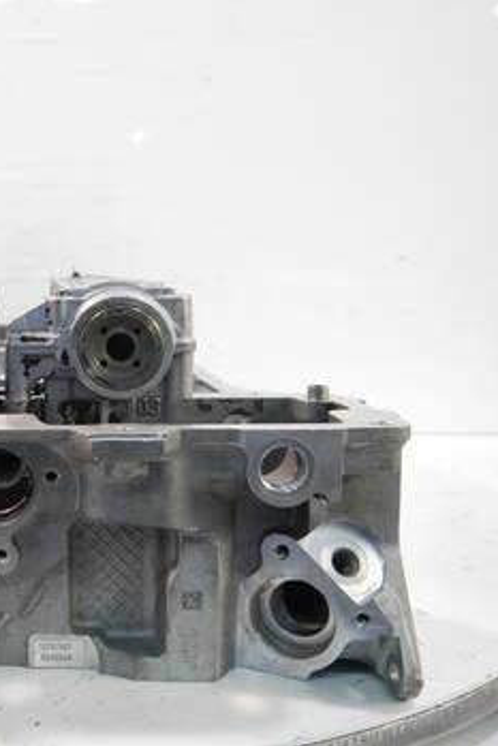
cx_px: -11
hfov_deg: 30.8
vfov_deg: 48.4
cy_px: 363
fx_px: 829
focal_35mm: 40
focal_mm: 14
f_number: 3.5
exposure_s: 1/60
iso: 1000
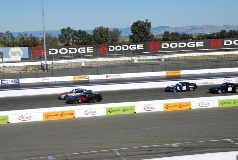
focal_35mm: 66
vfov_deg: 20.7
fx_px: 437
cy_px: 80
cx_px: 119
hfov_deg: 30.5
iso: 100
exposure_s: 1/250
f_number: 10
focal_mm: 44
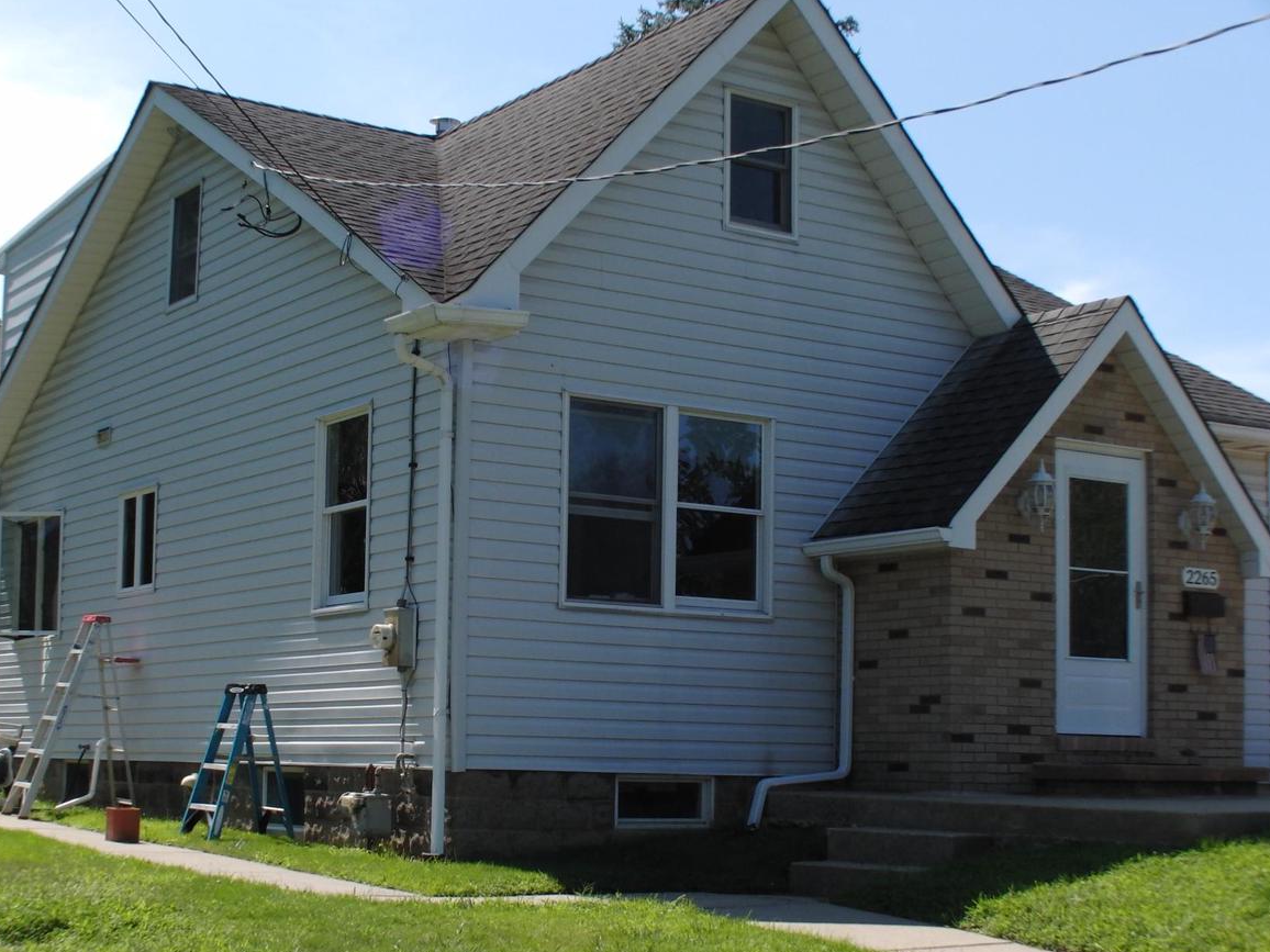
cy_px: 586
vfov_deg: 19.4
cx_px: 557
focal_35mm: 76
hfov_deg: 25.6
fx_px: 2788
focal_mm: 12.3
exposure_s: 1/640
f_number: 4.5
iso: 100
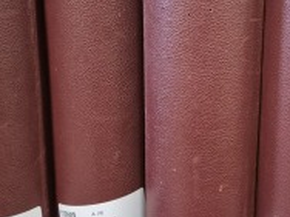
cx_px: 224
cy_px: 85
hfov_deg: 34.1
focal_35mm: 55
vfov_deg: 26.5
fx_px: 461
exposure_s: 1/100
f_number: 1.8
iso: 1250
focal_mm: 5.4
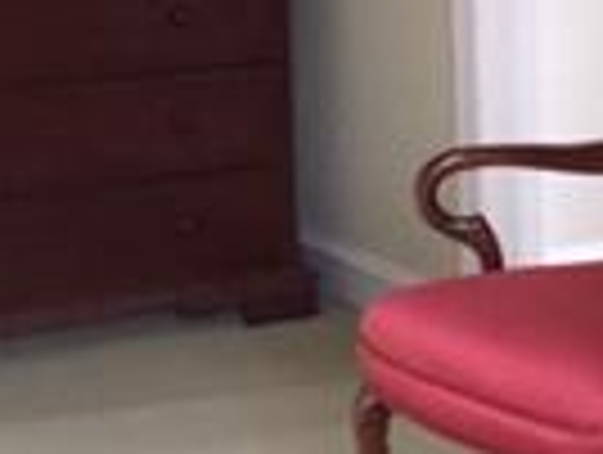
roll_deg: -0.4
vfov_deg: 10.8
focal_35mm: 138
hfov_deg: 12.6
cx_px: 1184
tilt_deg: -12.0
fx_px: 2408
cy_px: 135
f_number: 2.2
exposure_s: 1/17
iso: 250
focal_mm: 4.15
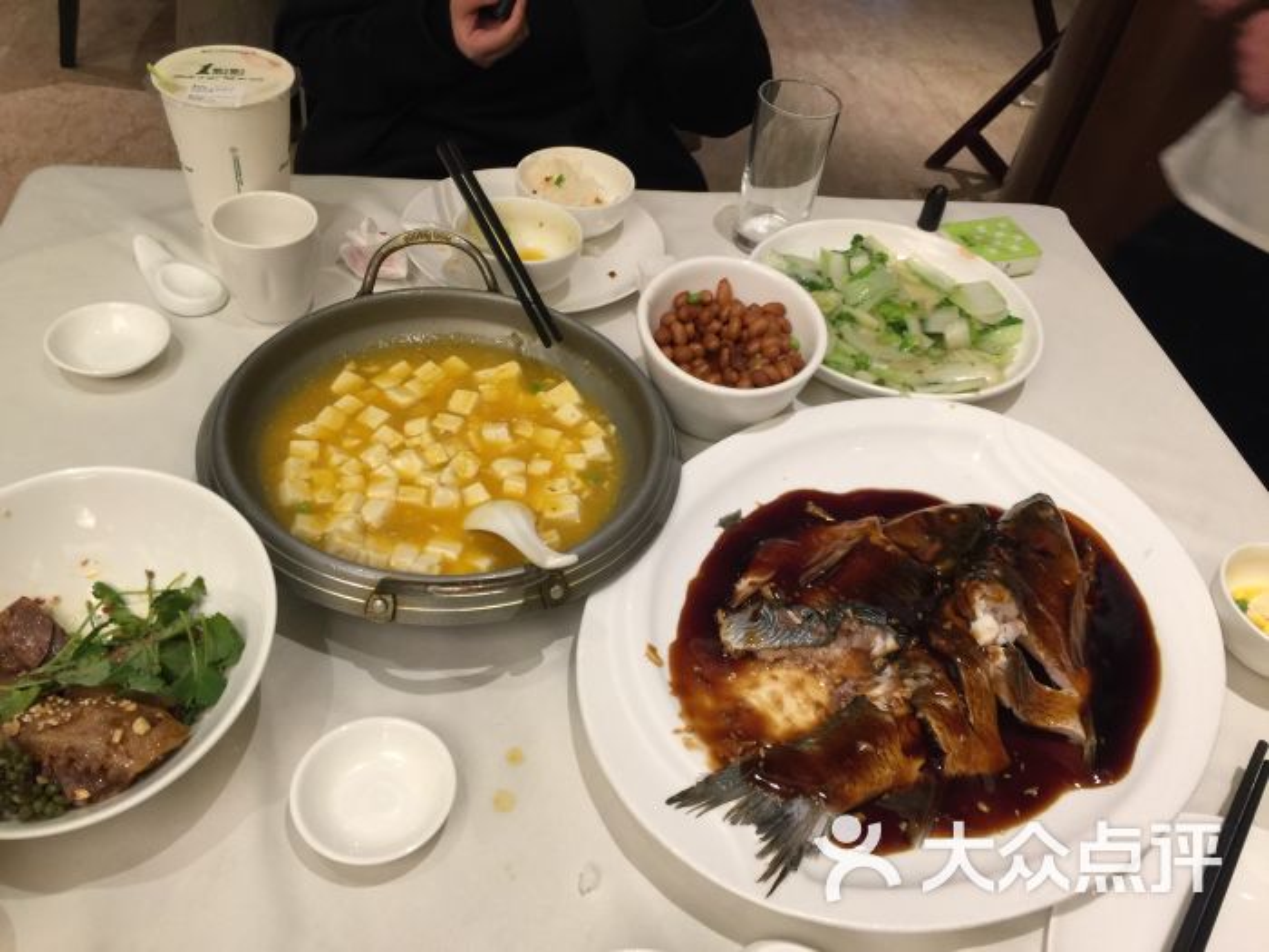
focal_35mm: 29
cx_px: 634
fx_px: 1063
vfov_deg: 48.2
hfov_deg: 61.7
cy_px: 476
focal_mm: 4.15
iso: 64
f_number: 2.2
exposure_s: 1/17
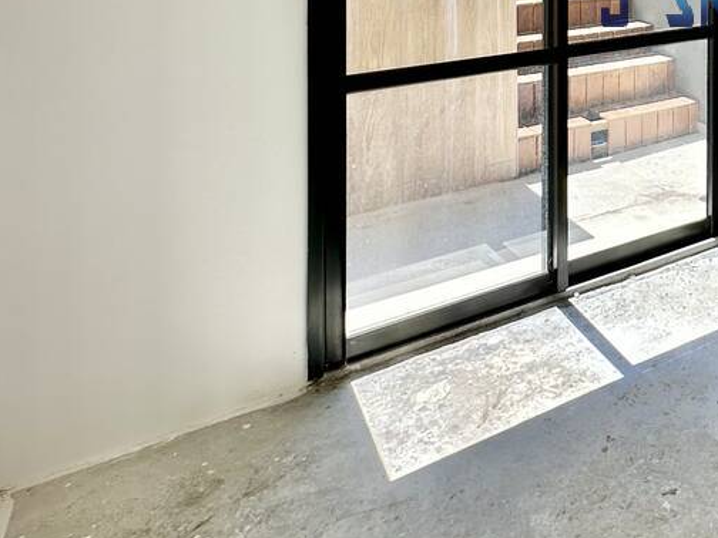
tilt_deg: -1.0
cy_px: -111
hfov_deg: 37.0
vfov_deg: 30.4
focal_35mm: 40
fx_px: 830
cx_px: 841
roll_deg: -1.2
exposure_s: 1/356
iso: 40
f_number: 2.2
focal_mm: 2.22
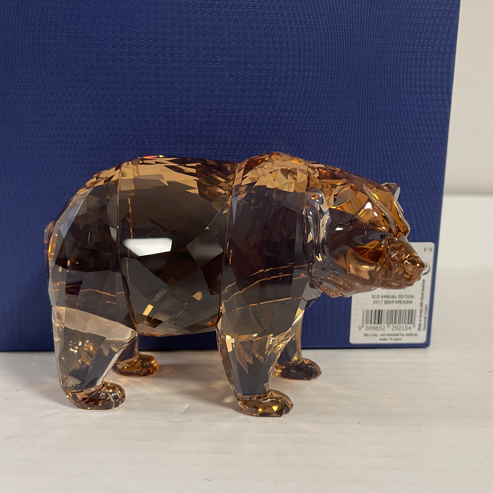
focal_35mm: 30
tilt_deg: -10.9
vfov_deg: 54.0
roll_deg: -0.9
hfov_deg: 54.0
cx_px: 266
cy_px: 245
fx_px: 483
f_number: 1.6
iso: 200
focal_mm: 5.1
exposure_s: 1/50
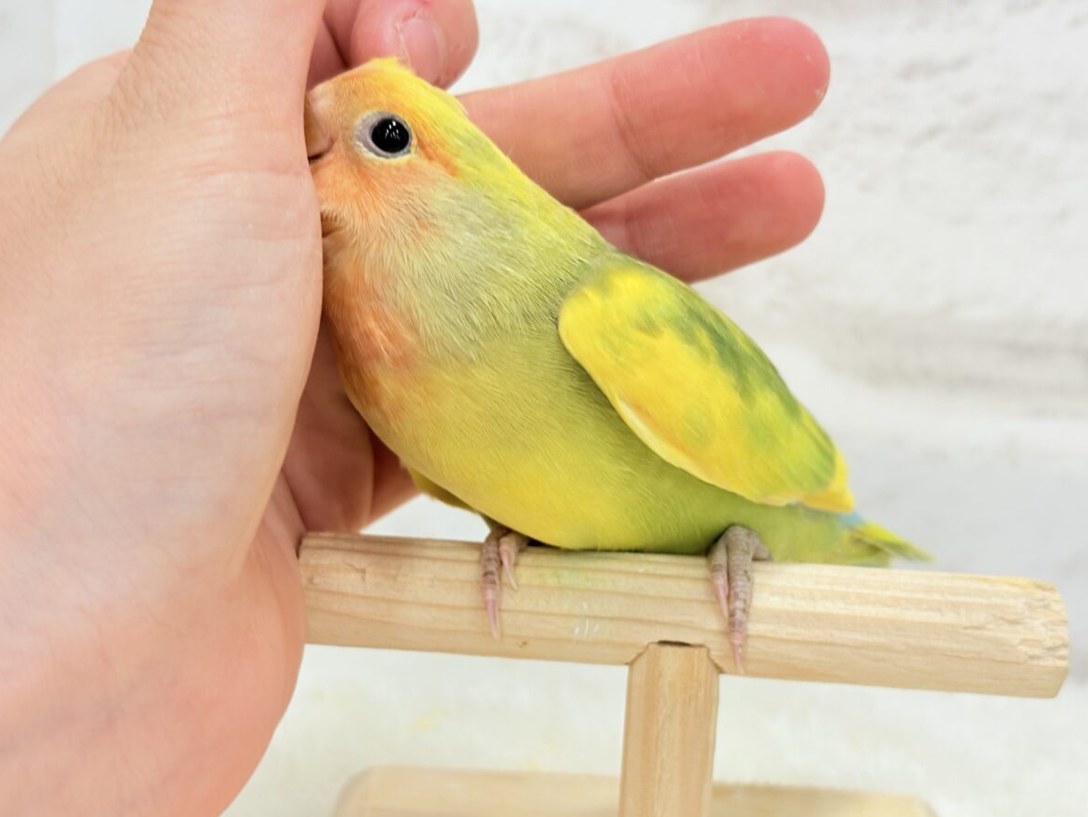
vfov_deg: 27.5
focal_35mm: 53
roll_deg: -1.9
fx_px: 1666
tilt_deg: -13.3
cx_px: 543
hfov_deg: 36.2
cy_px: 415
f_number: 1.6
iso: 40
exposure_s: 1/50
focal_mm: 5.96
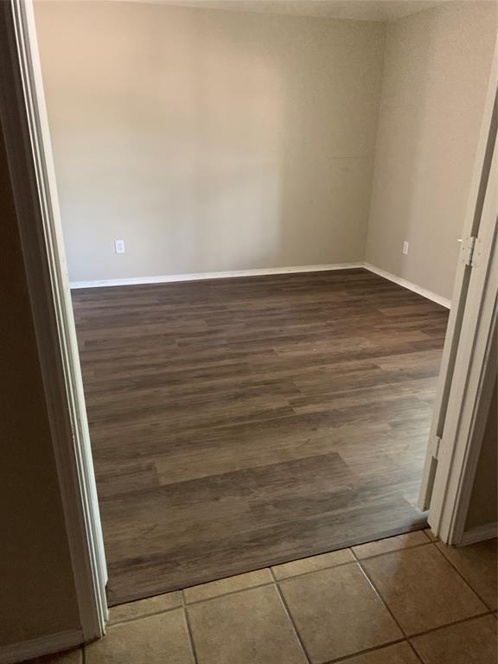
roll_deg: -2.0
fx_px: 499
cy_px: 332
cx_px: 249
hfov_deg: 53.1
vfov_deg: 67.3
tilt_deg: -22.1
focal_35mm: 26
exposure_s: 1/30
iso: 500
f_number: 1.8
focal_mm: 4.25
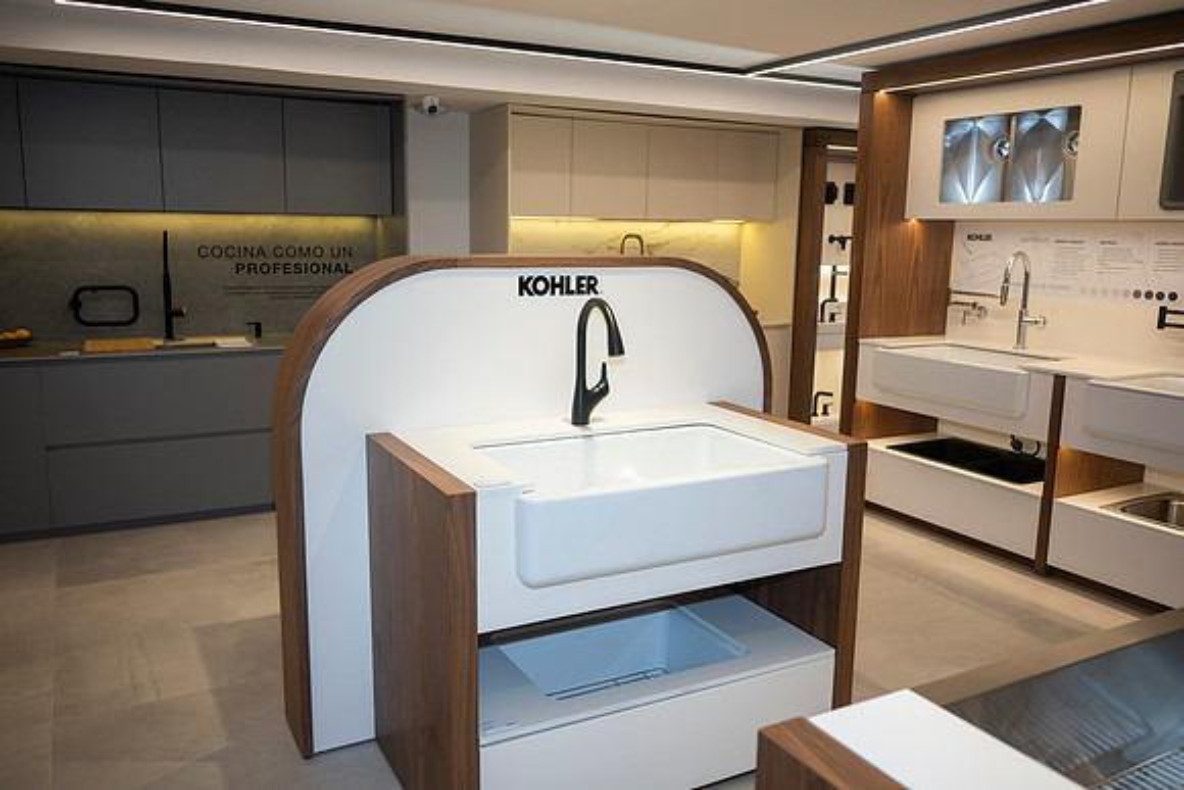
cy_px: 395
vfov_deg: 46.4
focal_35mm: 28
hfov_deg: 65.5
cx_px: 592
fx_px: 921
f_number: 3.5
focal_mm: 28
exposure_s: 1/200
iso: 400
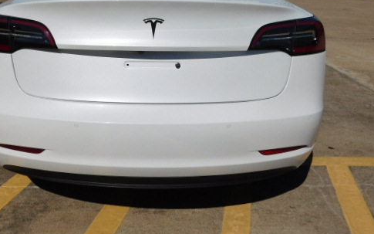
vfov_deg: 30.1
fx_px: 428
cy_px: 65
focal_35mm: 42
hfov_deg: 46.8
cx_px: 142
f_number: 6.4
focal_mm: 5.3
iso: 125
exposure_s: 1/1500
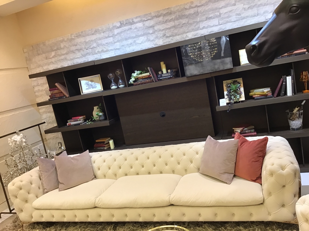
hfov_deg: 58.4
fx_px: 277
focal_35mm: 31
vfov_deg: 45.4
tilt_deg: -10.6
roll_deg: +11.5
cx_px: 154
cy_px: 116
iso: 50
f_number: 2.4
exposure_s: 1/30
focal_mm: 3.3
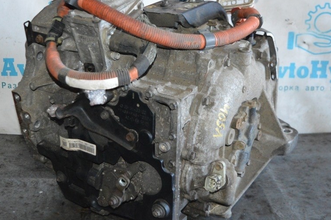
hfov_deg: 35.0
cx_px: 143
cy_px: 104
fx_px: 524
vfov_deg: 23.7
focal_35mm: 57
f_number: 4.2
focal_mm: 28
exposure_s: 1/60
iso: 2800
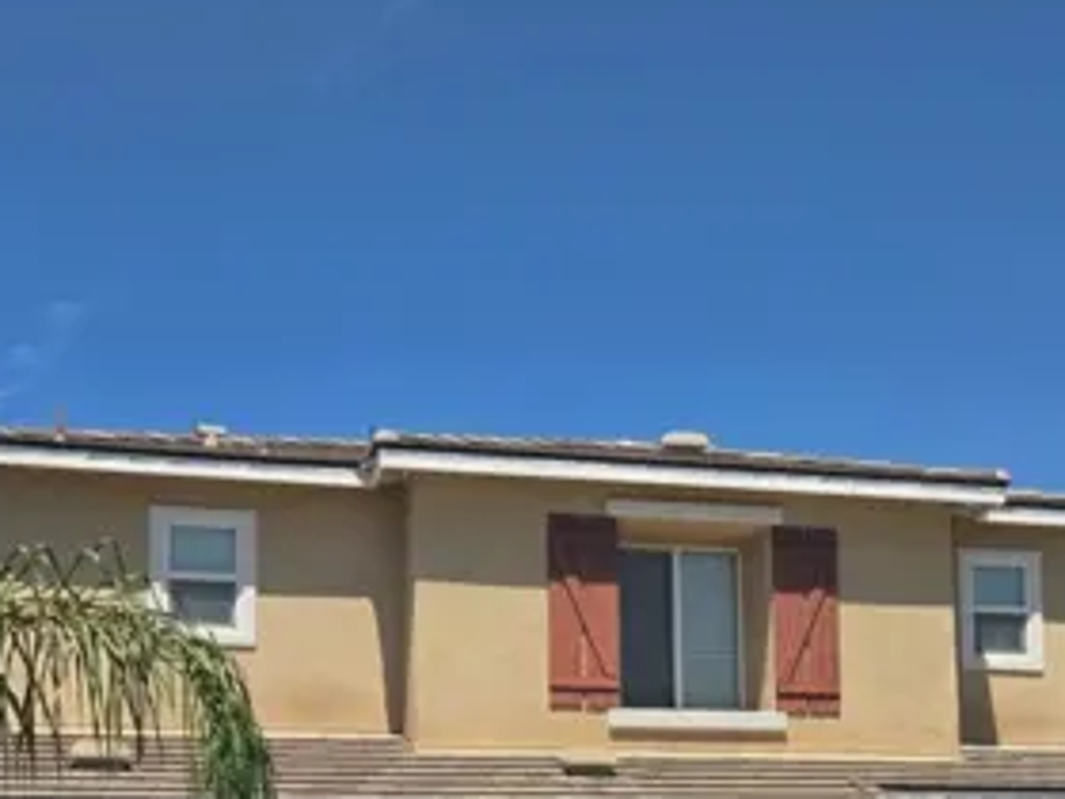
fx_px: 1938
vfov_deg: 22.5
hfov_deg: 30.5
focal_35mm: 63
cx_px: 707
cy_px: 769
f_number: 1.8
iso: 80
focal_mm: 5.4
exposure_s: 1/7595
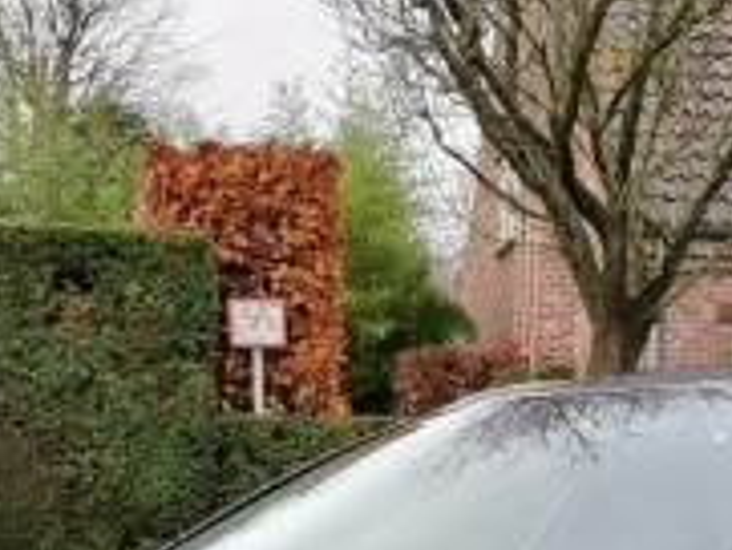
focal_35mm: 85
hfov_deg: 23.0
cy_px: 954
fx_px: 1799
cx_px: 417
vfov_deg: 15.3
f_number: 1.8
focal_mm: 6.7
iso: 200
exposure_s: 1/100
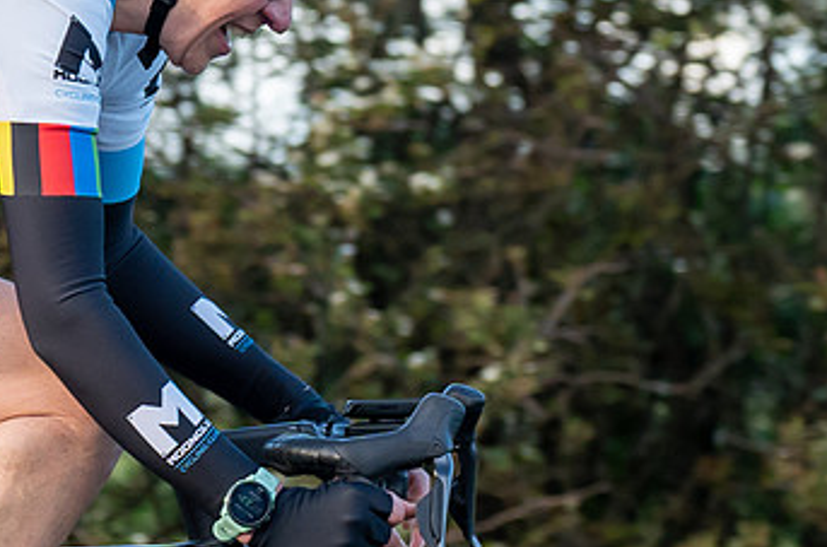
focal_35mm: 394
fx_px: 9030
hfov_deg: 5.2
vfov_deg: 3.5
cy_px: 168
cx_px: 554
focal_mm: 80
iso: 800
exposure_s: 1/1000
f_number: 3.5
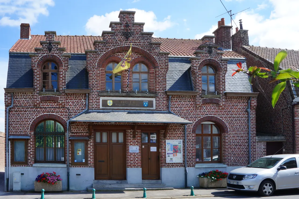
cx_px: 150
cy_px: 100
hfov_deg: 62.0
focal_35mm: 30
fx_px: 249
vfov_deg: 43.5
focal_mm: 20
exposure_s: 1/125
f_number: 13
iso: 200
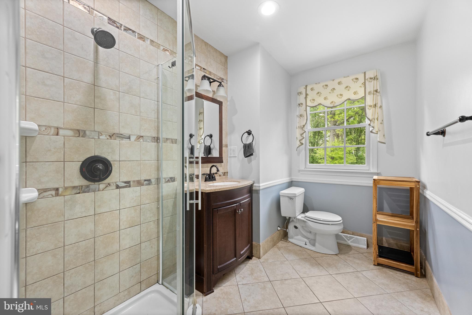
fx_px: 184
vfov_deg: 81.2
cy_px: 158
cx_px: 236
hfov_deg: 104.3
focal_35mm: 14
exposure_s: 1/20
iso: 1250
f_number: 6.3
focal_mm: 14
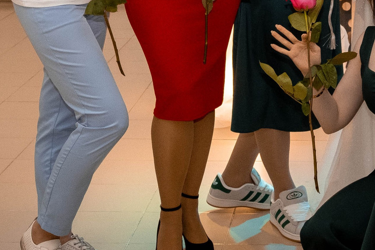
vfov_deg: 11.2
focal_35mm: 121
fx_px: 1261
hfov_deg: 16.6
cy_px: -32
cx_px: 352
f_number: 4.5
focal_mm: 23.3
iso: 1600
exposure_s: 1/160
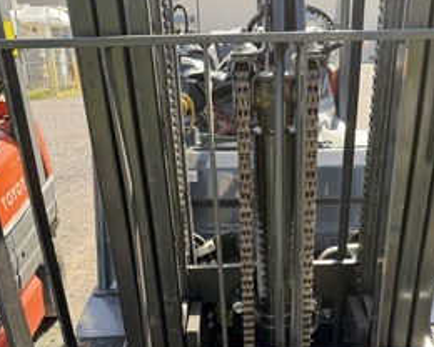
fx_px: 462
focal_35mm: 36
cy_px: 245
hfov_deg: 50.0
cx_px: 257
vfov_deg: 40.4
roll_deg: +2.8
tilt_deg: -19.9
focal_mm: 6.76
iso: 80
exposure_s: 1/360
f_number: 1.78
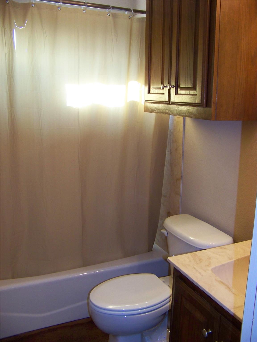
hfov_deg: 39.7
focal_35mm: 36
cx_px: 128
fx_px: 356
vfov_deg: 51.4
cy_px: 171
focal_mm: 5.85
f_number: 2.8
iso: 200
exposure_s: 1/30
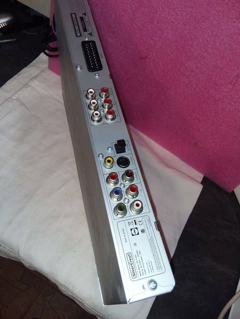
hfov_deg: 49.8
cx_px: 120
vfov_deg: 63.4
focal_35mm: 28
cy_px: 160
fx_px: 259
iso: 50
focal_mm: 2.91
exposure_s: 1/100
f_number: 1.9
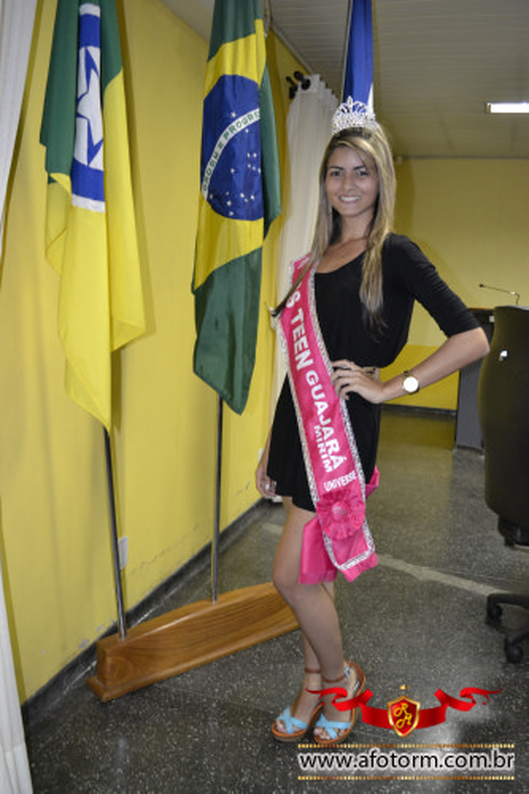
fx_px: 662
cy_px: 397
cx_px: 264
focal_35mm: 30
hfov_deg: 43.6
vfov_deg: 61.9
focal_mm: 20
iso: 2000
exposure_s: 1/60
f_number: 3.8
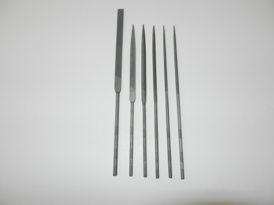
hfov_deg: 69.4
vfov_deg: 54.9
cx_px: 137
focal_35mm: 25
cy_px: 102
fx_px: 198
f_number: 3.5
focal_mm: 4.5
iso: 160
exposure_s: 1/200
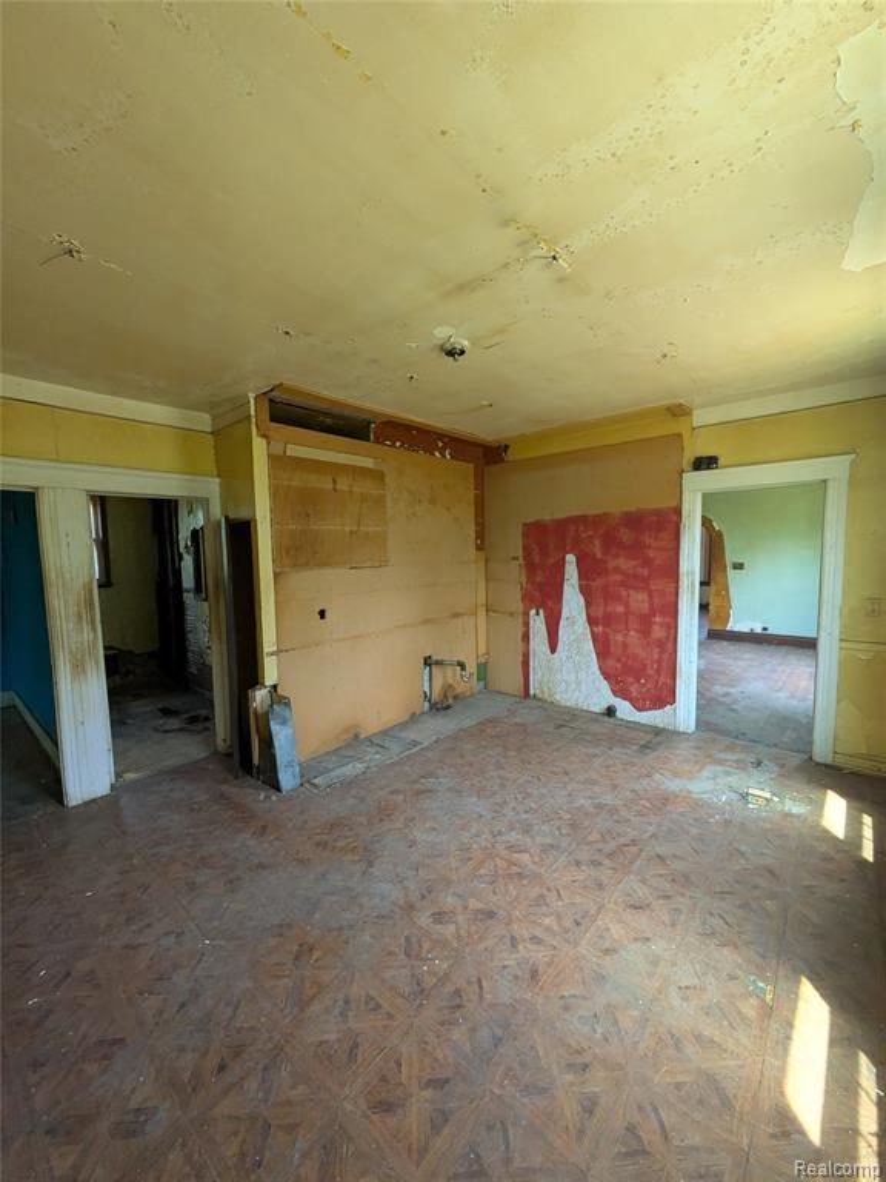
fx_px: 478
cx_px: 443
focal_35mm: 14
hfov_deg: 85.7
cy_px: 591
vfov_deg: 102.1
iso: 362
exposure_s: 1/120
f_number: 2.2
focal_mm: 1.83
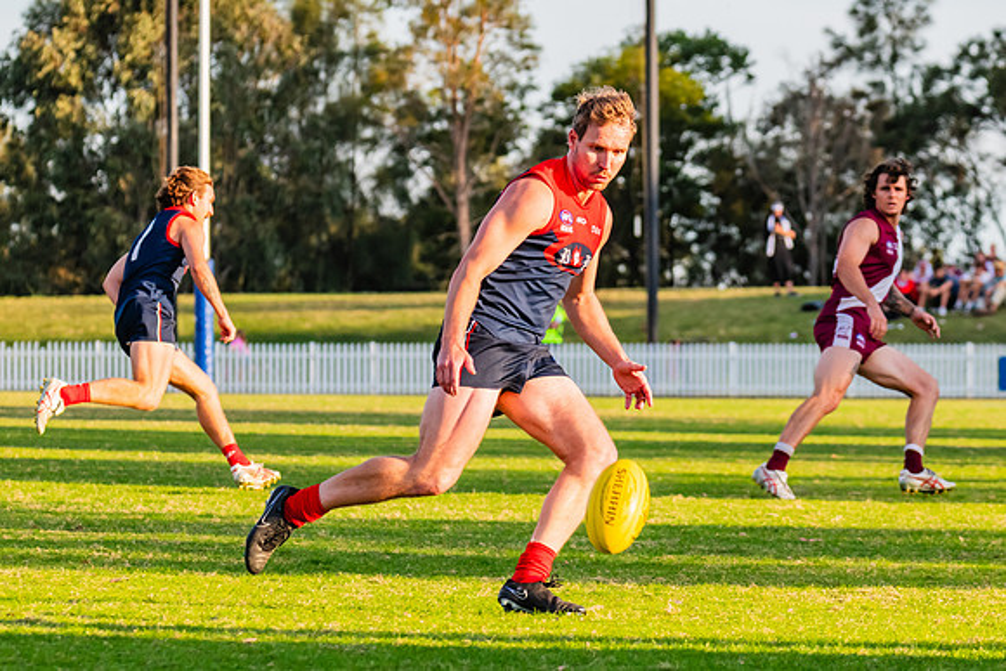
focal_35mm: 275
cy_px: 304
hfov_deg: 7.5
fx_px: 7698
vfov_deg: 5.0
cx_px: 565
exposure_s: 1/1000
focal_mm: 190
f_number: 8
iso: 800
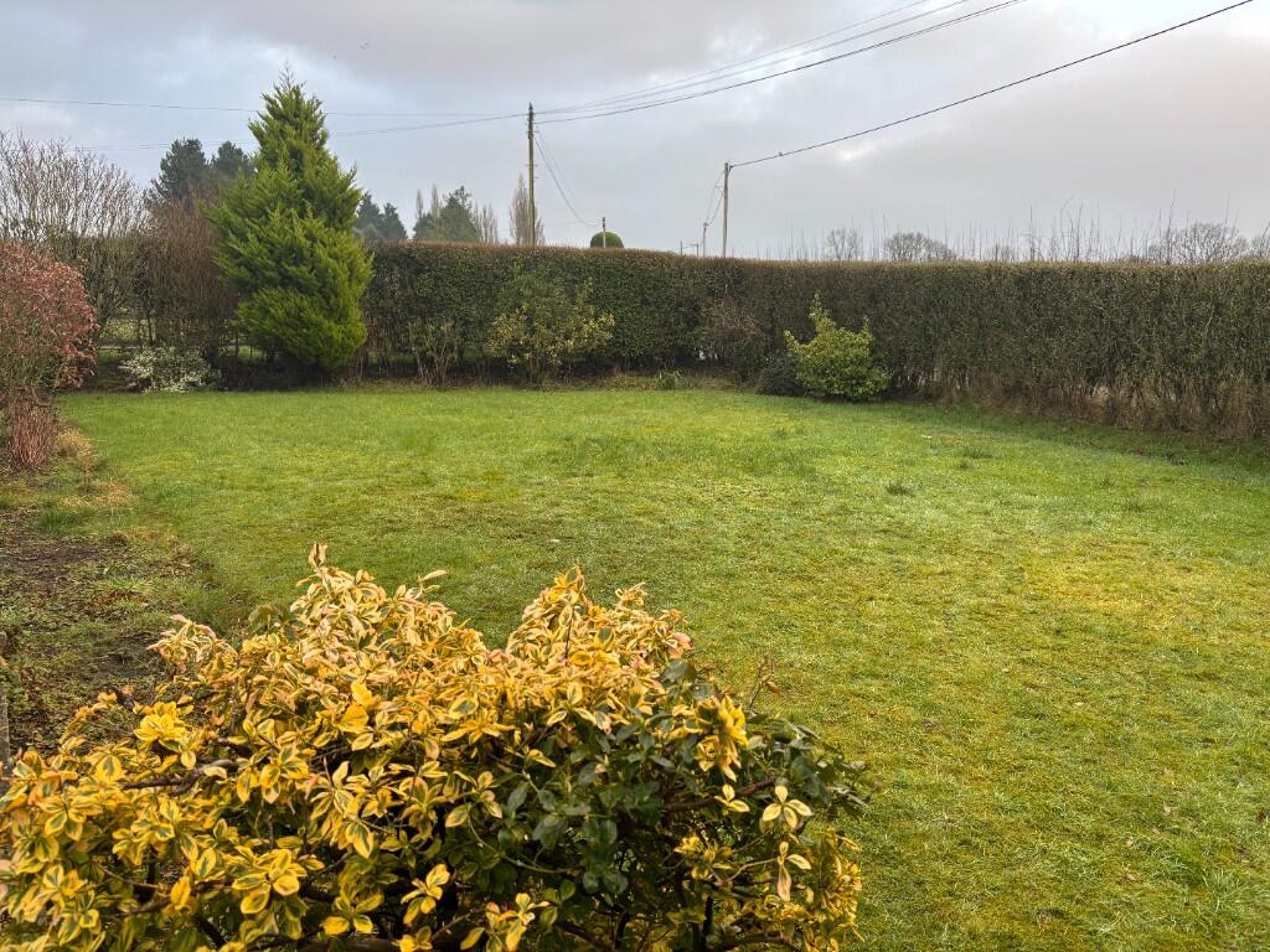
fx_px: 954
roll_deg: -0.4
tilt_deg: -10.2
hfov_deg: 67.3
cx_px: 635
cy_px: 476
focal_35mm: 26
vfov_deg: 53.1
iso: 32
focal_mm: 5.96
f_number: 1.6
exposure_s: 1/121
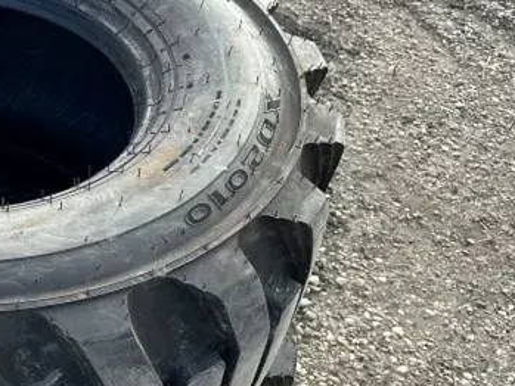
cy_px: 318
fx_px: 982
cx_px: -62
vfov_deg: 21.9
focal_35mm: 66
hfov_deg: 26.8
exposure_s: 1/611
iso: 80
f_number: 1.78
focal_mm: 6.86
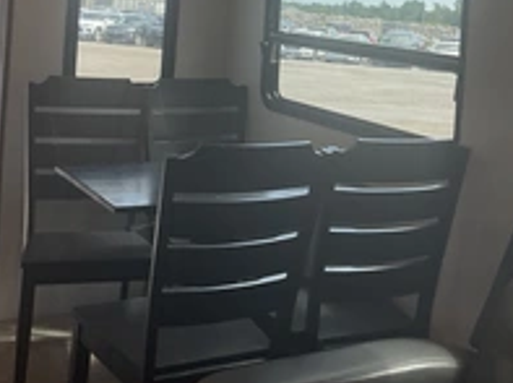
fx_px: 873
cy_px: 21
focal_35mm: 59
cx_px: 299
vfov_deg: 23.9
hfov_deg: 32.7
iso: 40
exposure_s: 1/122
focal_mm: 3
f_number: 1.8
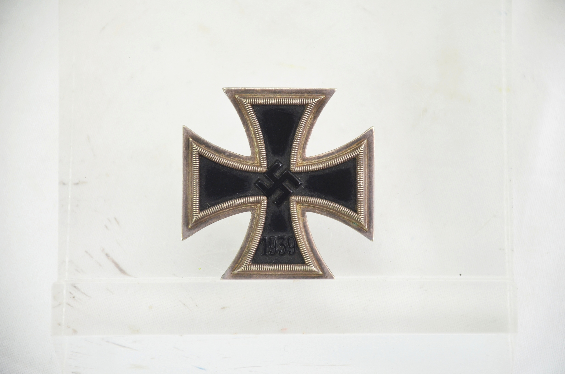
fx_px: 3172
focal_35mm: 202
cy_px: 187
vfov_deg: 6.8
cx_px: 282
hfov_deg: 10.2
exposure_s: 1/250
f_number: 5.6
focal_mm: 135
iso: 560
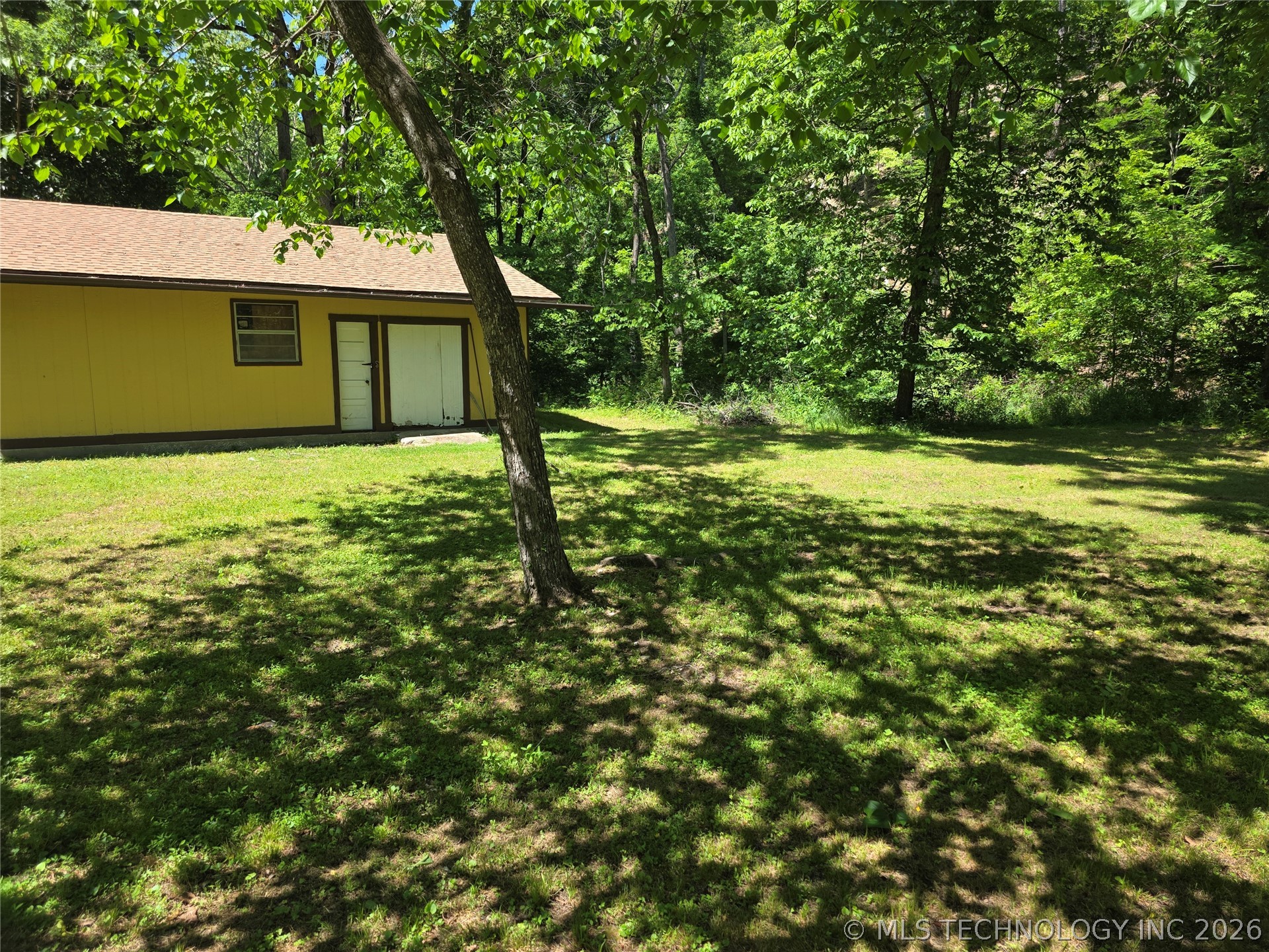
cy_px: 476
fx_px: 843
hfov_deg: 73.9
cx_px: 634
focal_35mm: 23
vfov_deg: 58.9
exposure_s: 1/1588
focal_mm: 6.3
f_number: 1.7
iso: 80
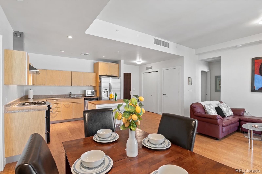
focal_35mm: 17
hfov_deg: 93.3
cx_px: 131
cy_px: 87
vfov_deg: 70.3
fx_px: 124
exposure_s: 1/2
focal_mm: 17
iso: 400
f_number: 8
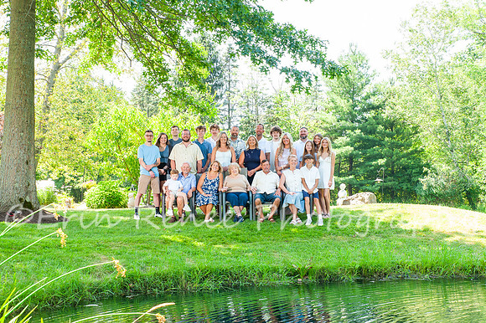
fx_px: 744
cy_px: 169
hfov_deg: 36.1
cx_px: 265
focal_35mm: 55
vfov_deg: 24.5
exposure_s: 1/100
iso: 800
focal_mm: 48
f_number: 13
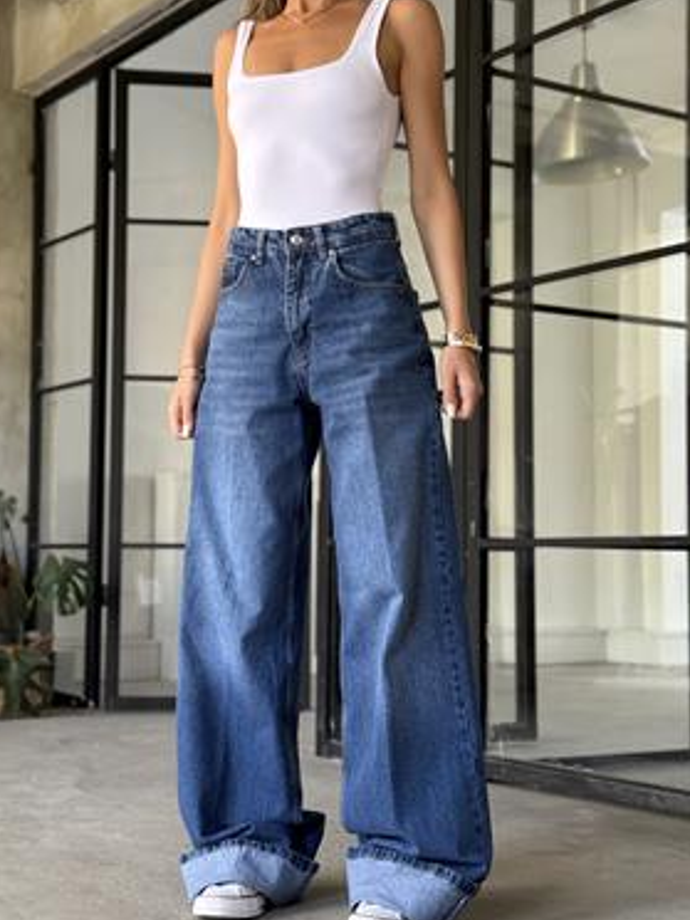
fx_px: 1462
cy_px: 438
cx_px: 297
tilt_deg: +4.6
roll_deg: -0.6
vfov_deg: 34.9
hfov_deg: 26.5
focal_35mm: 55
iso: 250
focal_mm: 6.76
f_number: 1.78
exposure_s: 1/60
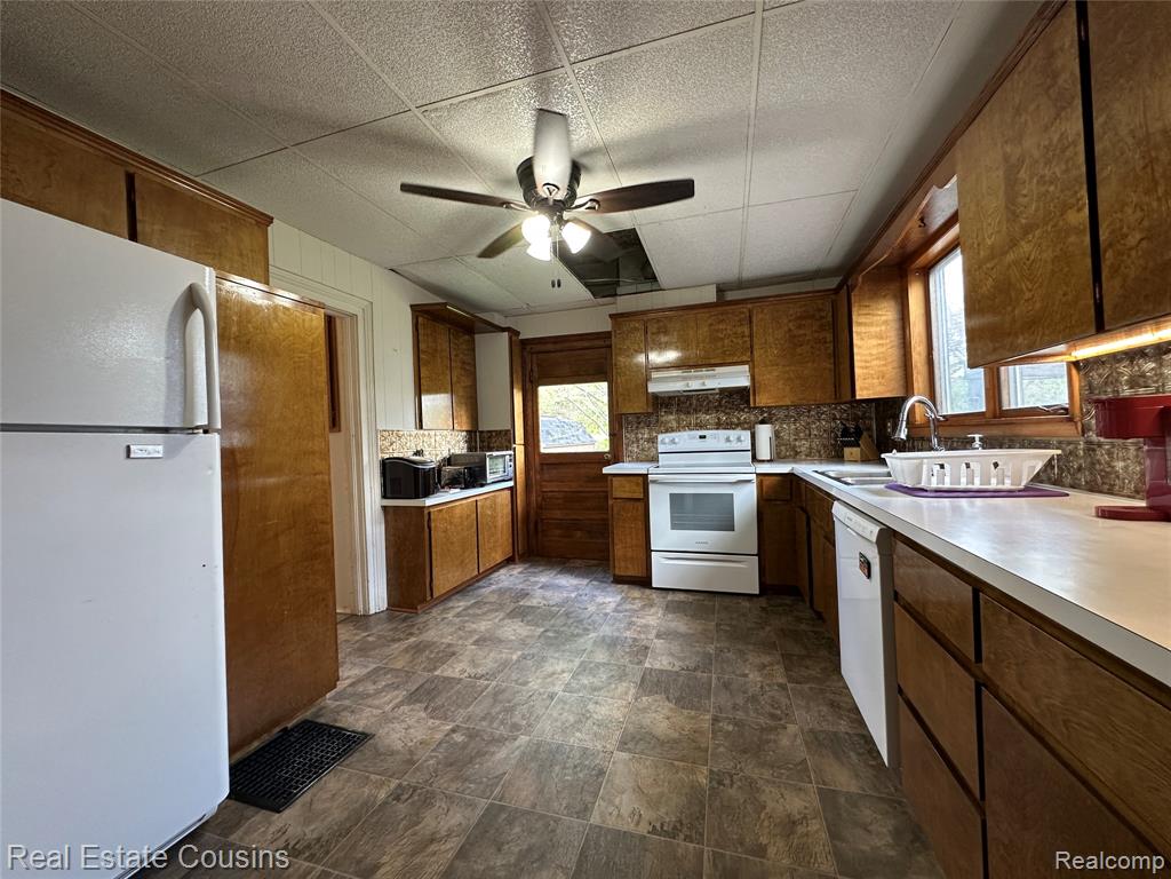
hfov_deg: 102.1
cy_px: 440
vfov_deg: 85.7
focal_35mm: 14
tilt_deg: +0.0
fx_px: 474
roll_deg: +1.7
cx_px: 586
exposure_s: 1/60
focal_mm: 2.22
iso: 200
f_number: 2.2
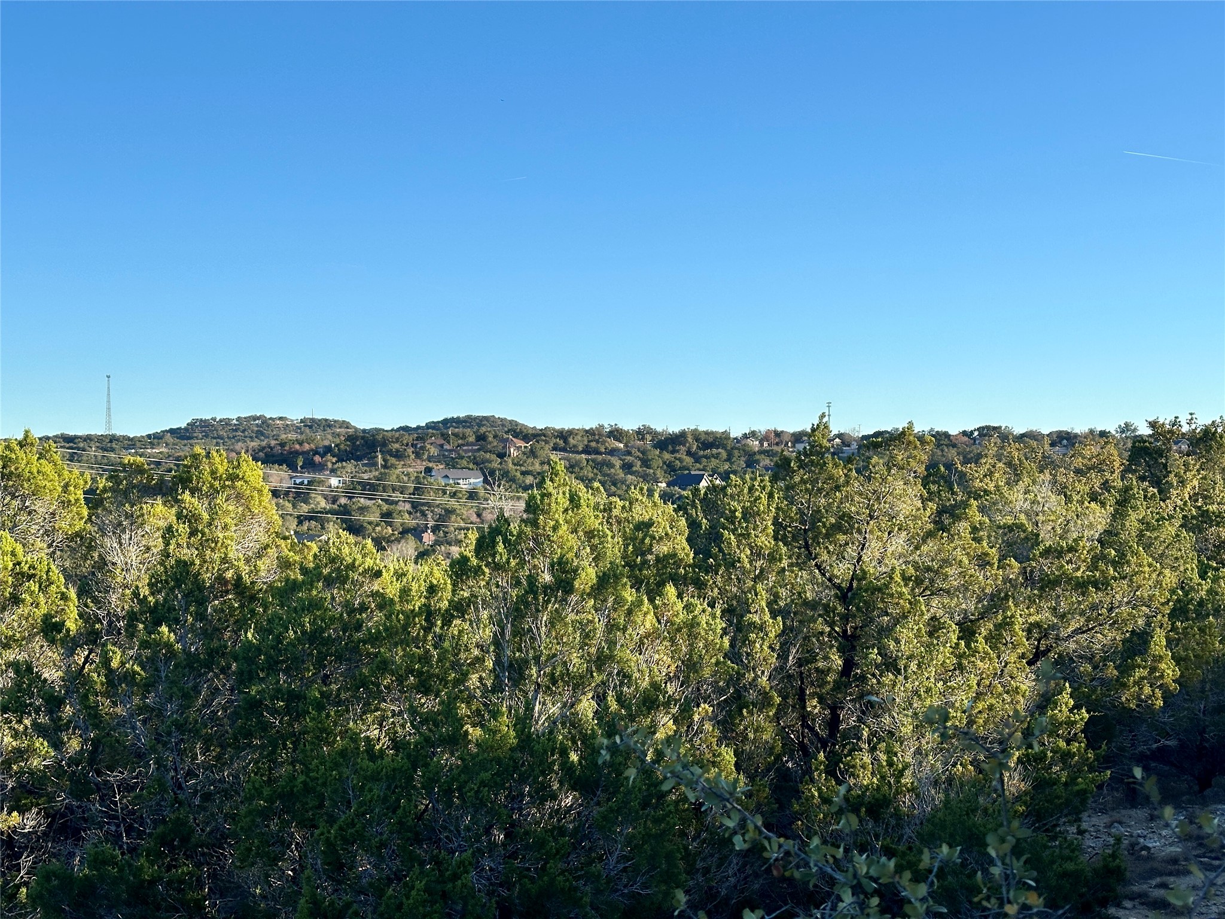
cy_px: 460
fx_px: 1699
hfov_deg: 39.7
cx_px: 612
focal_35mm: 48
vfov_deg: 30.3
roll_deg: +1.9
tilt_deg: +0.6
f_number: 1.78
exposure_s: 1/2809
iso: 64
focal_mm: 6.86
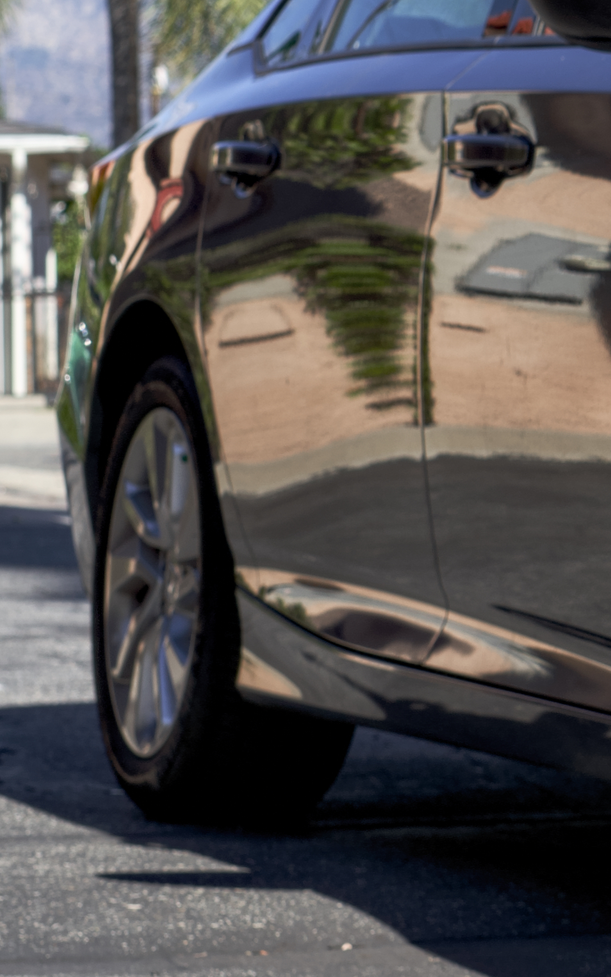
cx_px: 1488
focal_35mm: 178
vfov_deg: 11.7
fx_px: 4742
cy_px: 266
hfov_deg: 6.9
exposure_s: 1/125
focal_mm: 50
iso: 100
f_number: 7.1
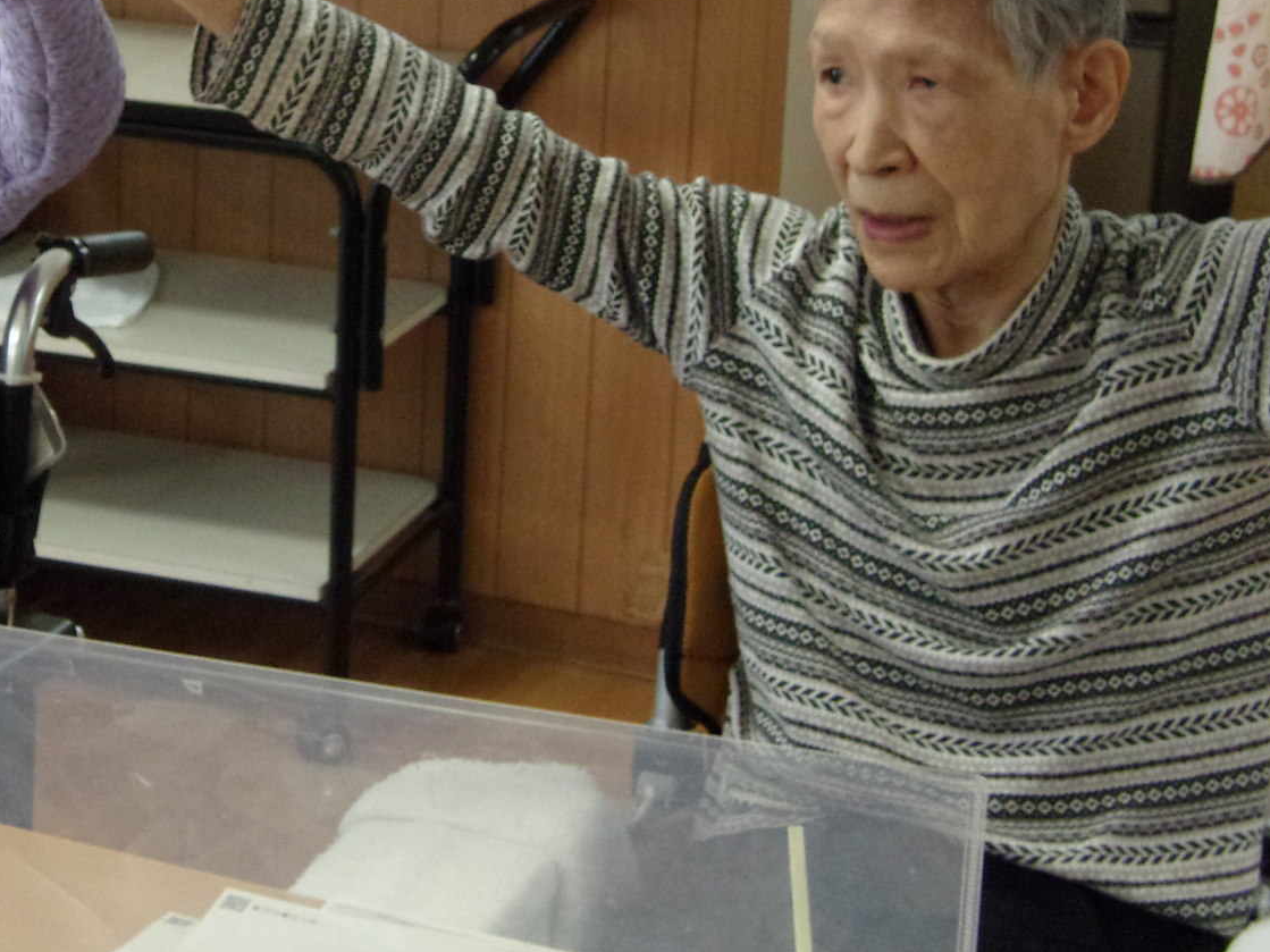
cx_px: 323
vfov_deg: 15.1
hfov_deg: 20.1
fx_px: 3558
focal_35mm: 97
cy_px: 165
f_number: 4.2
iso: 400
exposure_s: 1/34
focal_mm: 9.4
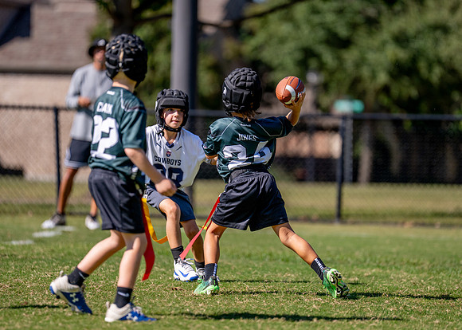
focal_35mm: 230
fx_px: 3021
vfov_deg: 6.2
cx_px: 268
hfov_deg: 8.7
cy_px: 153
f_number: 2.8
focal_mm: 200
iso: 250
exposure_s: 1/5000
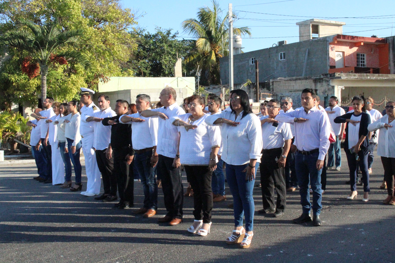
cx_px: 198
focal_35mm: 36
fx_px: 395
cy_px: 132
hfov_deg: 53.1
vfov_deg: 36.9
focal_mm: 24
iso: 100
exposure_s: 1/800
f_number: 2.8
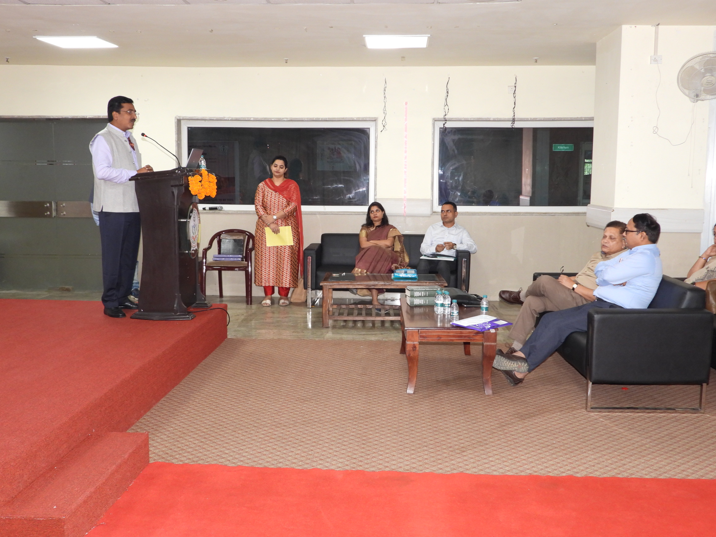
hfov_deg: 52.6
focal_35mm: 35
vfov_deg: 40.7
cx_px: 358
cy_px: 268
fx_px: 724
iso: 250
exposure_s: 1/30
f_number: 3.2
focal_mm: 6.3
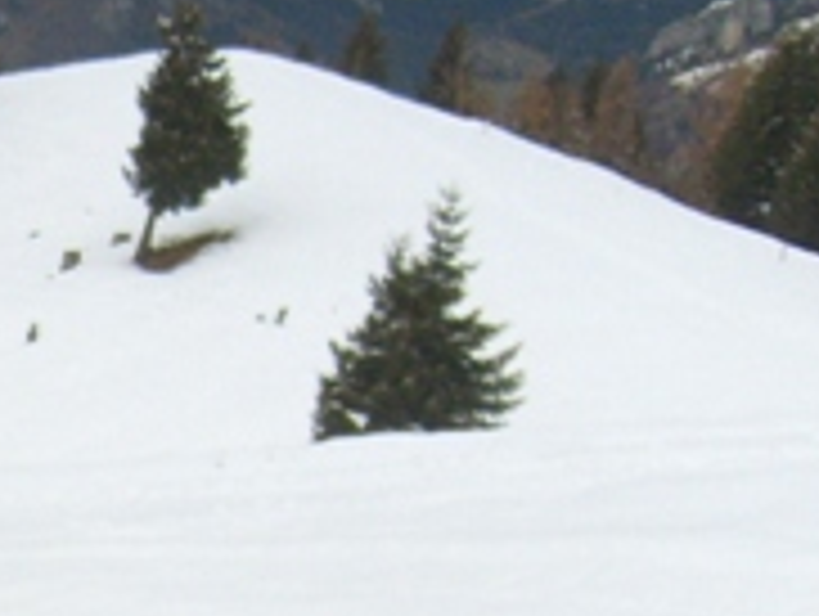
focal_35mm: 118
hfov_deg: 15.2
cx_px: -472
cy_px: 964
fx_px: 2796
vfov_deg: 11.9
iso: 80
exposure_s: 1/350
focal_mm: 5.8
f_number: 7.1
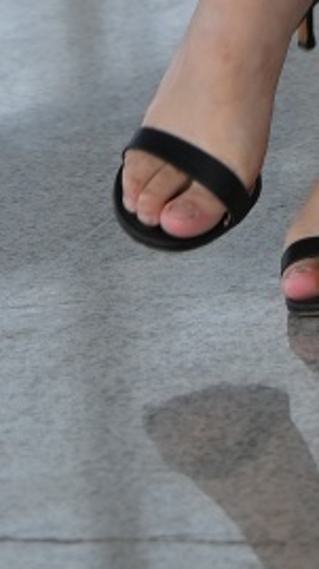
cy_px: -1275
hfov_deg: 1.8
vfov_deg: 3.1
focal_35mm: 673
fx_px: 10136
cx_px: 245
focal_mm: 96
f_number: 3.5
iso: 200
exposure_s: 1/640
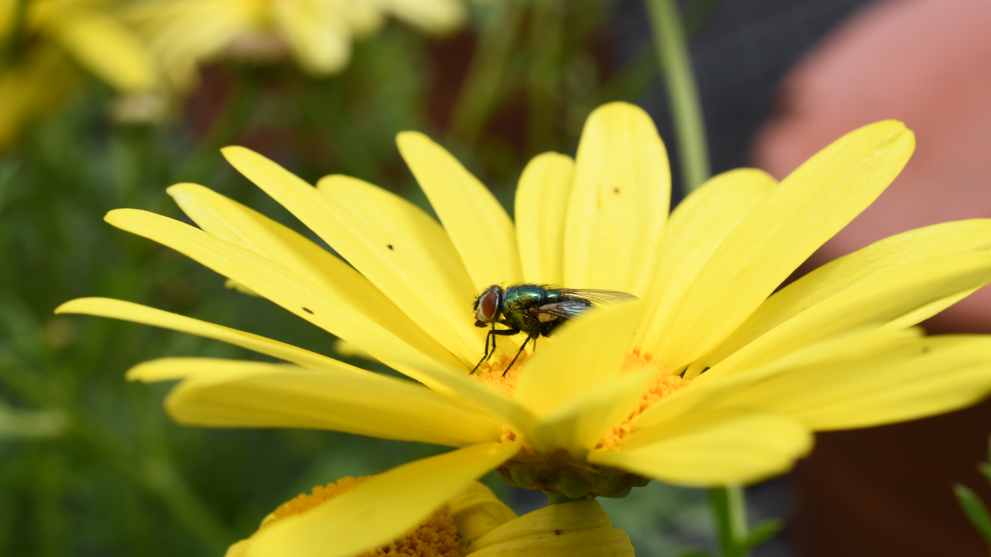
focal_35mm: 63
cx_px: 495
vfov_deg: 19.1
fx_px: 1656
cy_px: 278
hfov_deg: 33.3
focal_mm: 40
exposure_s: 1/80
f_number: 16
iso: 100
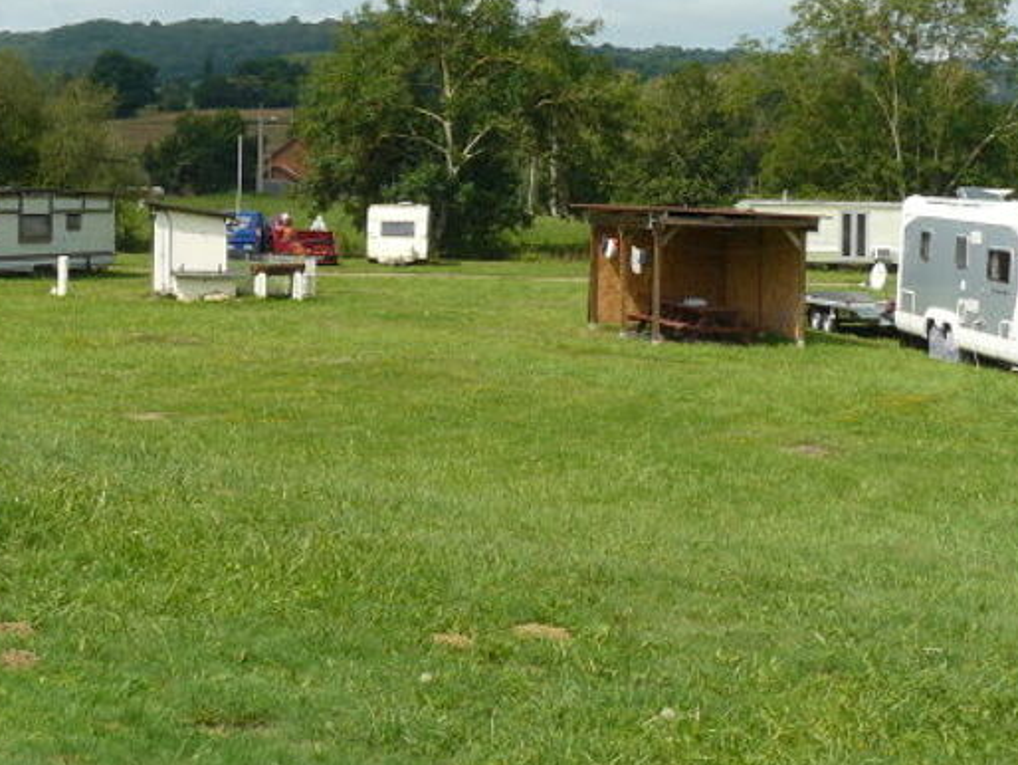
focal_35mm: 70
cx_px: 422
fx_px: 2060
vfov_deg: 20.9
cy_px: 214
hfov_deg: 27.7
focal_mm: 6
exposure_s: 1/500
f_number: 5.6
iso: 100
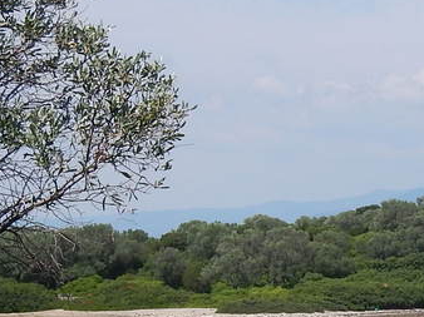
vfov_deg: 11.8
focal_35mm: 125
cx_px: 455
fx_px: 1530
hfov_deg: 15.4
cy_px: 263
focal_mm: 5.9
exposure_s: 1/1250
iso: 125
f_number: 3.9
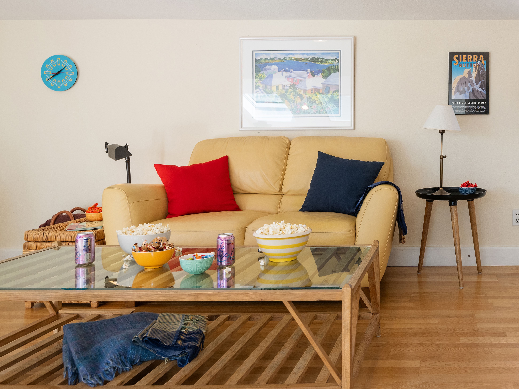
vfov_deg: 39.4
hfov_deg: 47.5
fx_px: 540
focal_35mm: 36
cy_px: 147
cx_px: 440
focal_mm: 20
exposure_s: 1/30
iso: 400
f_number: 5.6
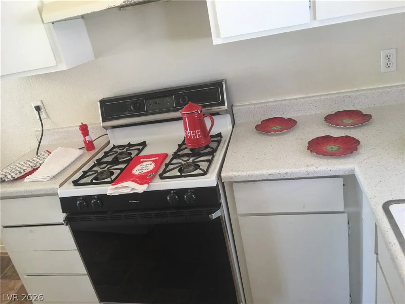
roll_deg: +11.9
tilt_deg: -22.5
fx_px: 339
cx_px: 202
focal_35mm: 29
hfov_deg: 61.7
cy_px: 152
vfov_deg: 48.2
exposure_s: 1/30
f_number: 2.2
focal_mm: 4.15
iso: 40
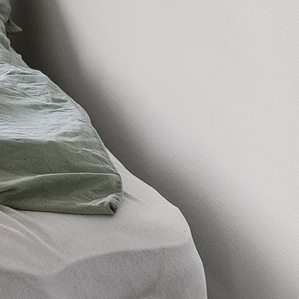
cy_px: -188
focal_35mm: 97
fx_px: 948
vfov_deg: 16.0
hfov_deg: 15.9
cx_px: -198
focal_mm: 12
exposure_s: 1/15
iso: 400
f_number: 10
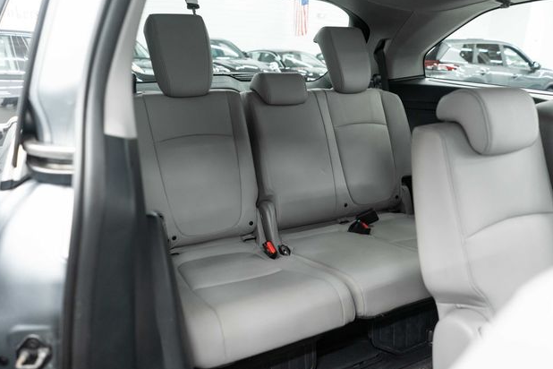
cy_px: 187
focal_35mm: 29
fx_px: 445
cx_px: 268
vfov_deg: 45.0
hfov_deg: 63.6
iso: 2000
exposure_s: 1/40
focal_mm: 28
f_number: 3.2
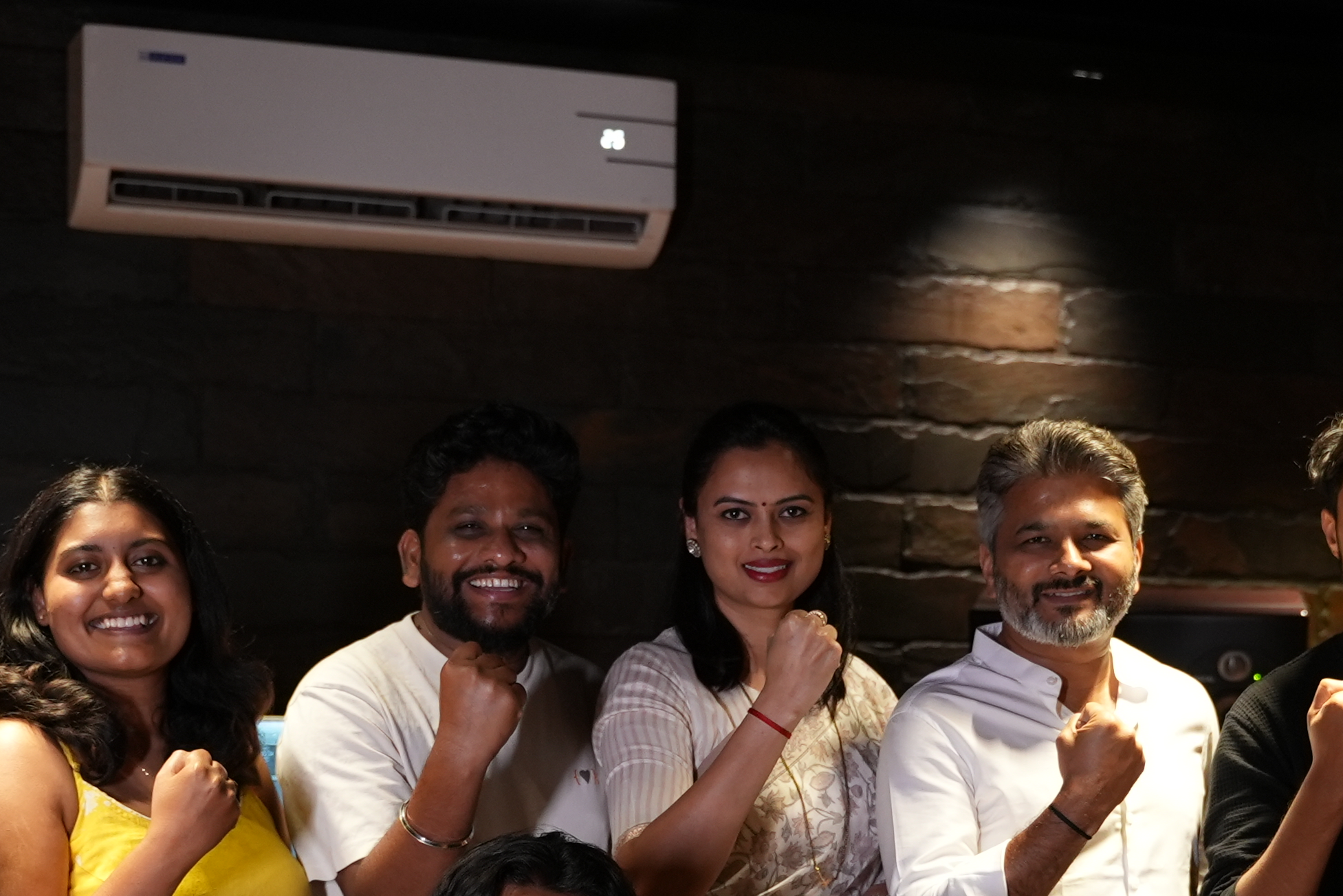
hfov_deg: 26.5
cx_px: 863
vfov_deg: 17.7
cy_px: 805
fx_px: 2836
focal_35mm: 76
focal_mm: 35
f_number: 2.8
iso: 2000
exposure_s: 1/200
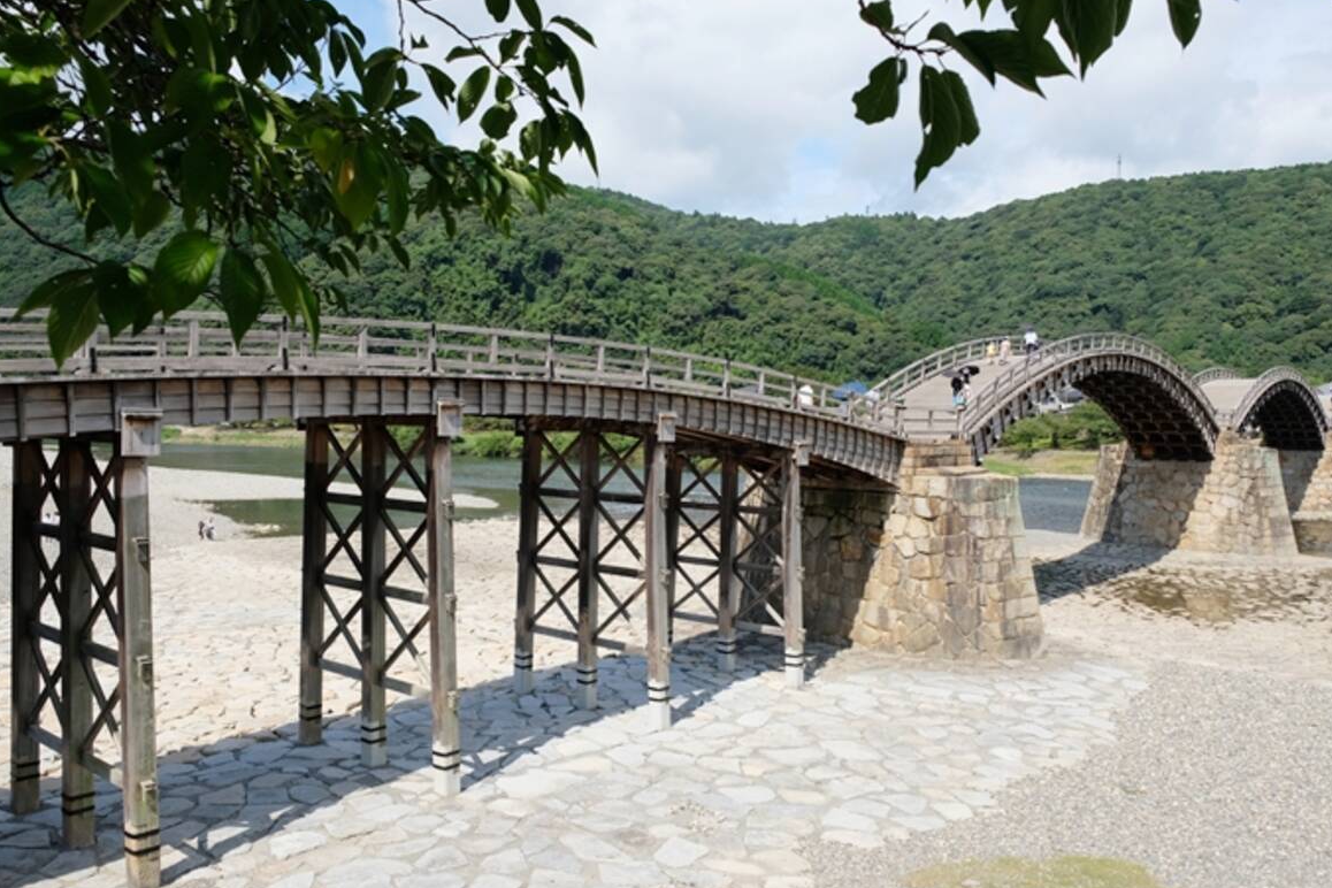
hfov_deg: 65.5
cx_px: 667
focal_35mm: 28
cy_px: 451
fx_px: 1036
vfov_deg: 46.4
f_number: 8
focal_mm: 18
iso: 400
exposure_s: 1/480
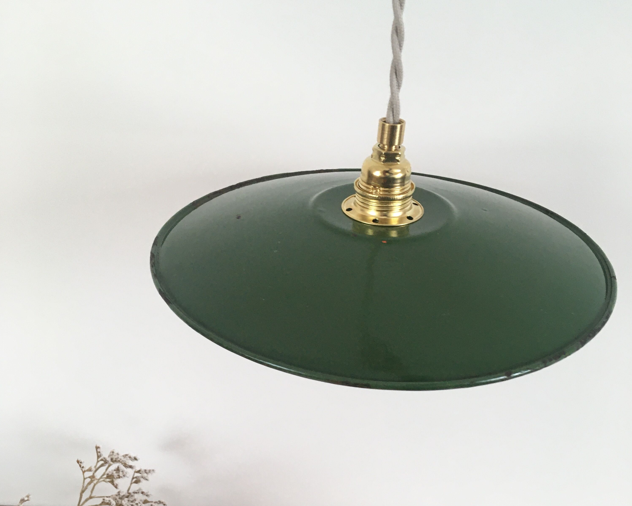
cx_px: 315
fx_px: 711
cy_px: 367
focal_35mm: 38
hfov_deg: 47.9
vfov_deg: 38.3
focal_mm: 4.15
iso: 50
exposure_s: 1/33
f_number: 2.2
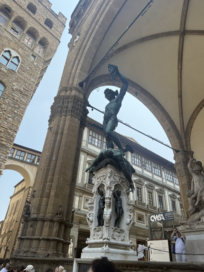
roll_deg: -4.1
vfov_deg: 71.6
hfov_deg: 56.8
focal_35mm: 24
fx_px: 189
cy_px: 136
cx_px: 102
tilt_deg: +31.8
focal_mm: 6.76
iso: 80
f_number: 1.78
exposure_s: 1/2370
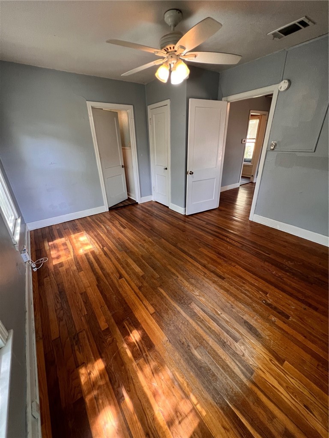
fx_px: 165
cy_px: 219
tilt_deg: -24.5
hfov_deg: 89.9
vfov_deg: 106.2
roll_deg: +1.6
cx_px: 164
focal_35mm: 13
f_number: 1.8
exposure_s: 1/67
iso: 250
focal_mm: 1.57
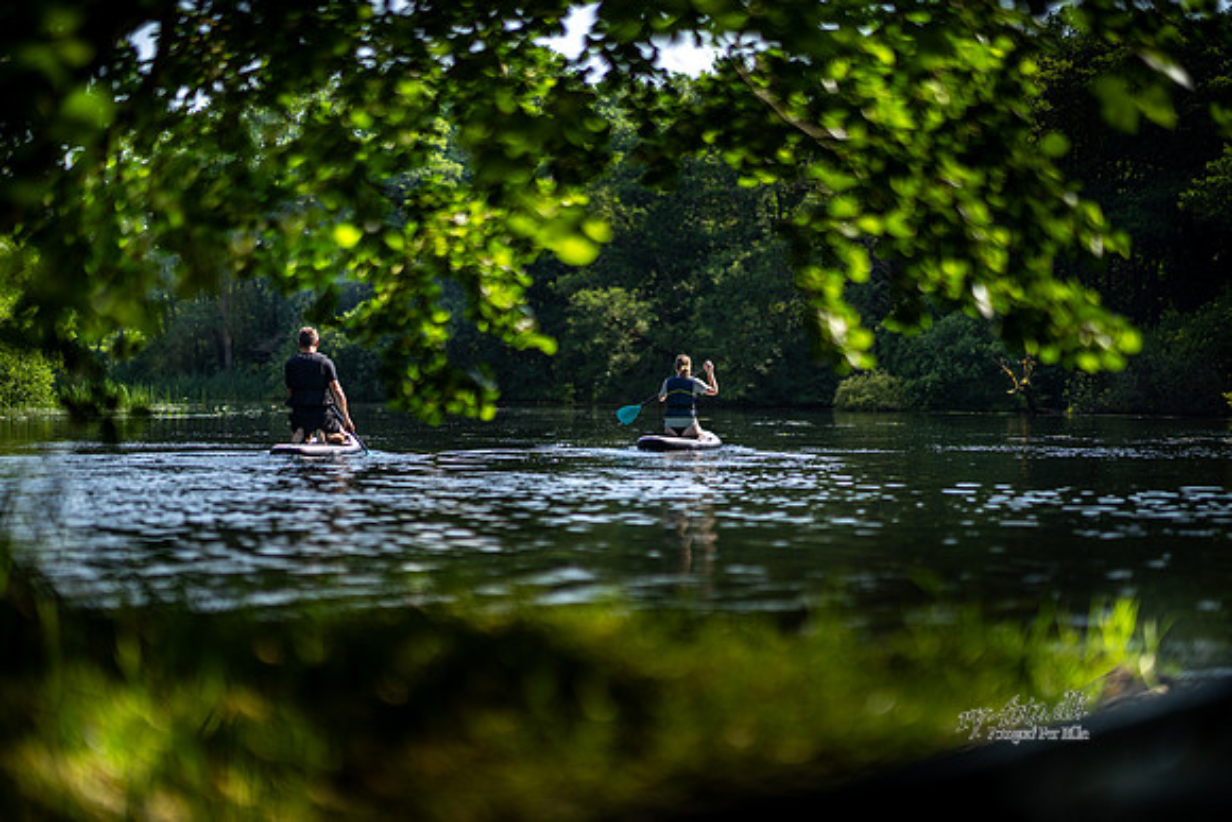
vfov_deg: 16.1
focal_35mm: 85
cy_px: 411
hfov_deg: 23.9
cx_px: 616
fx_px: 2909
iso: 125
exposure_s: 1/4000
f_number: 1.4
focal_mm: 85
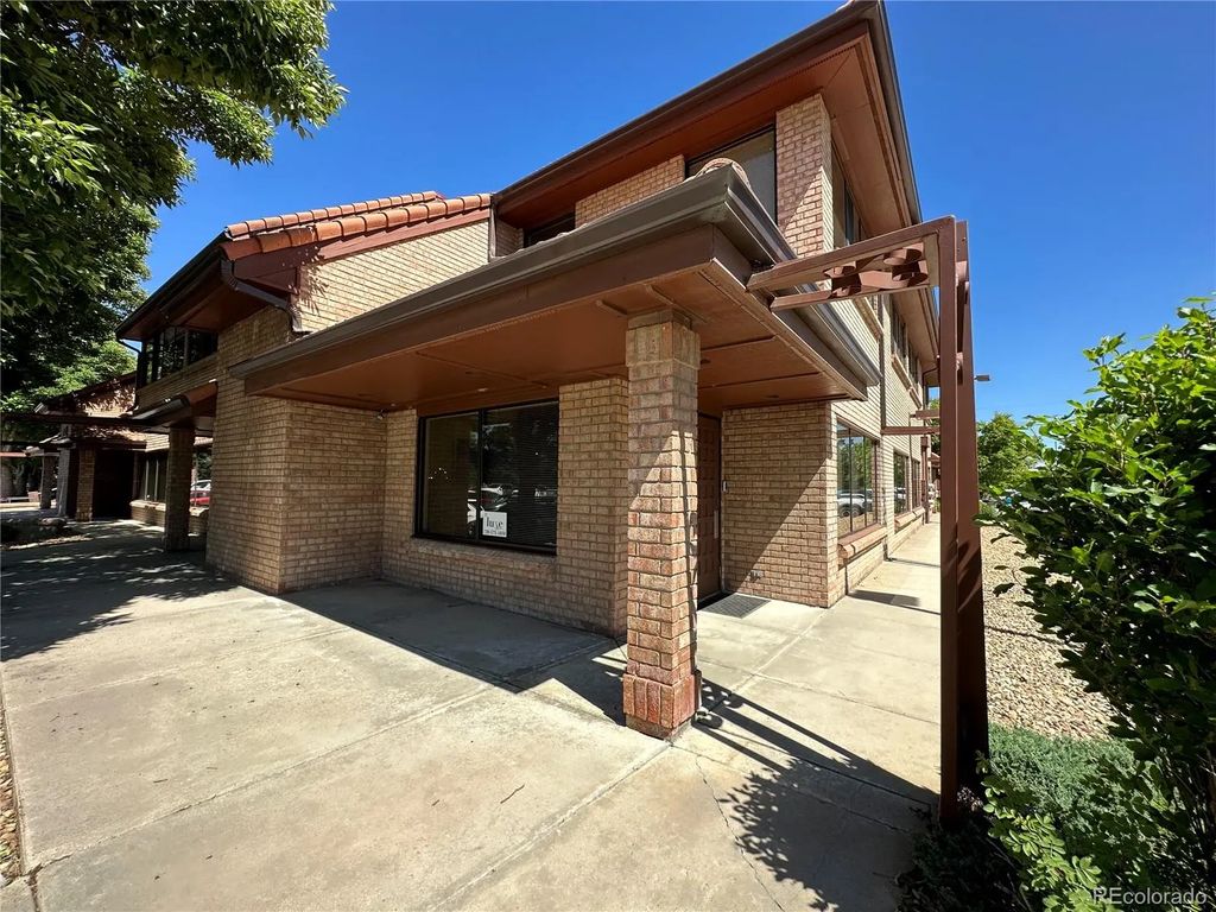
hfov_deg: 102.1
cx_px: 608
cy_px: 456
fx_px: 492
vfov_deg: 85.7
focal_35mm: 14
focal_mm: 2.22
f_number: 2.2
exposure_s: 1/593
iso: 40
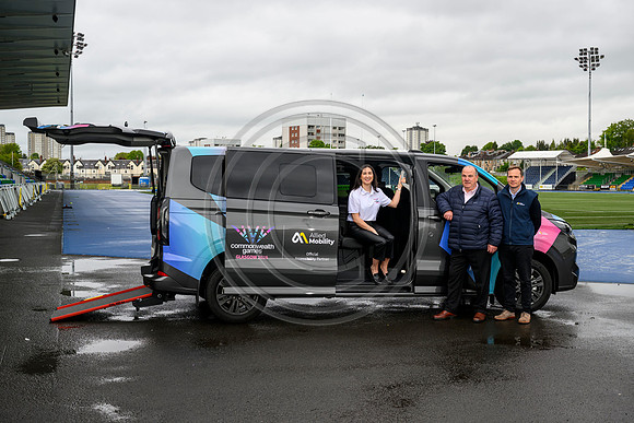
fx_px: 757
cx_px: 317
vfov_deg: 31.2
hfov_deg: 45.4
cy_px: 212
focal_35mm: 43
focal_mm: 43
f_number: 7.1
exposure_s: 1/160
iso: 250
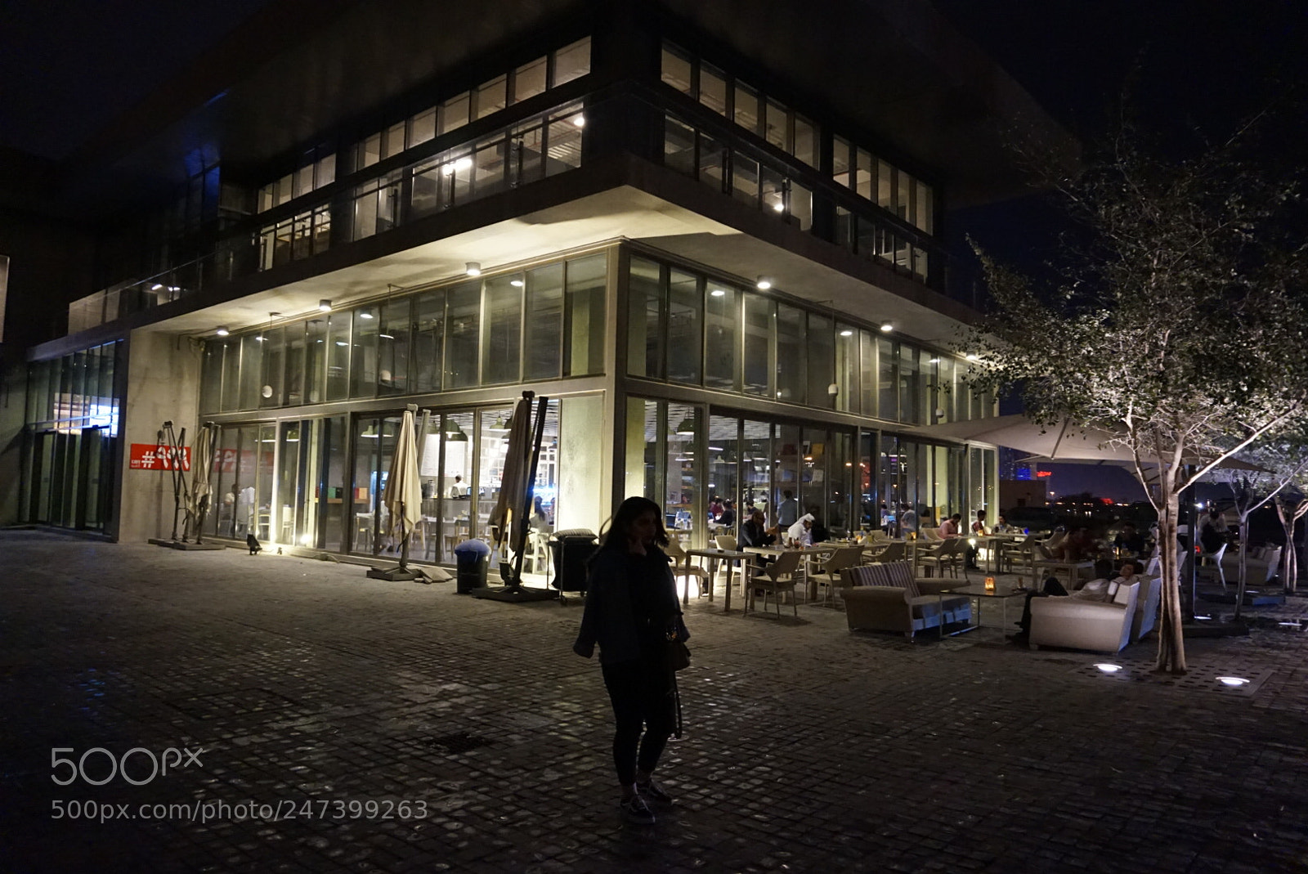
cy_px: 437
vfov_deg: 53.2
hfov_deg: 73.7
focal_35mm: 24
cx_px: 654
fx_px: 873
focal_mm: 16
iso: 3200
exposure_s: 1/60
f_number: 3.5
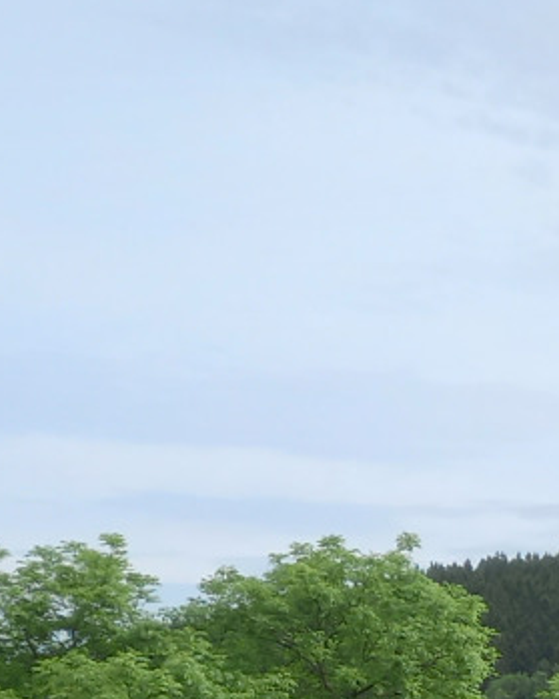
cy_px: 759
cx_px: 1126
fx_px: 2317
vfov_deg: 16.7
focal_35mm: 112
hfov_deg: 12.2
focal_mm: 4.6
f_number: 2
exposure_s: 1/592
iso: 25
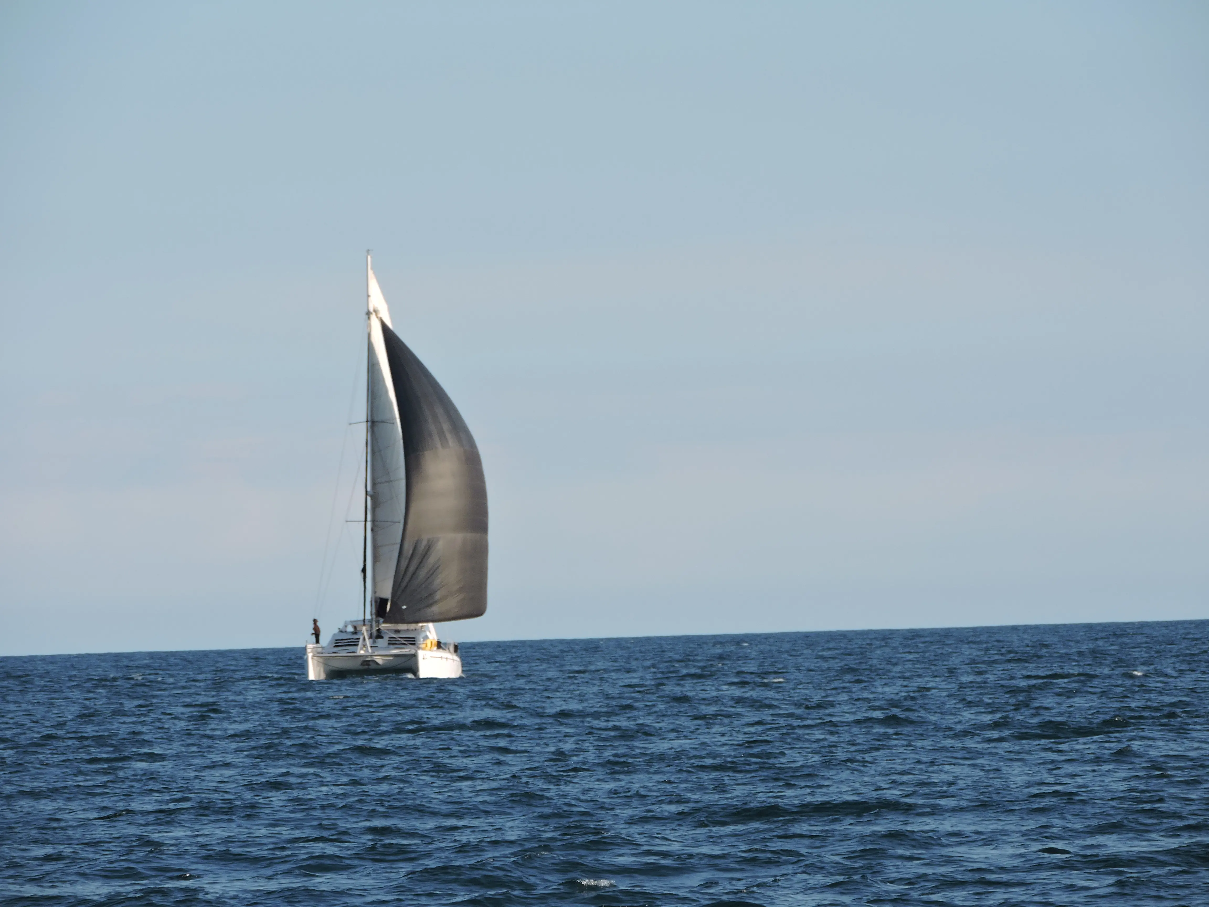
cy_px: 454
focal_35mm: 350
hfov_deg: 5.7
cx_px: 604
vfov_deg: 4.2
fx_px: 12224
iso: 100
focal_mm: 62.4
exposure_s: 1/500
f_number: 4.8
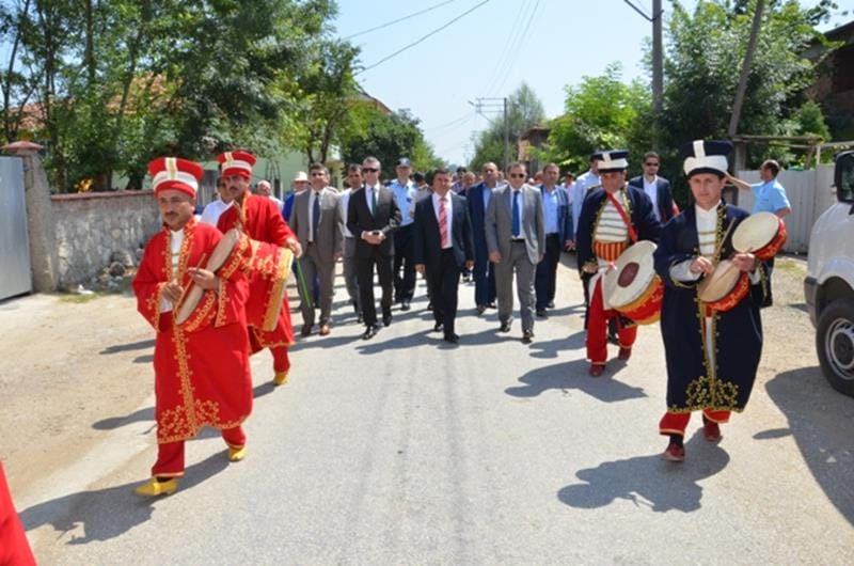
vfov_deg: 41.5
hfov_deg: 59.6
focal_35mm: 32
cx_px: 427
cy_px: 283
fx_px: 746
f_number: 25
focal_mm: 21
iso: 1000
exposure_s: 1/250
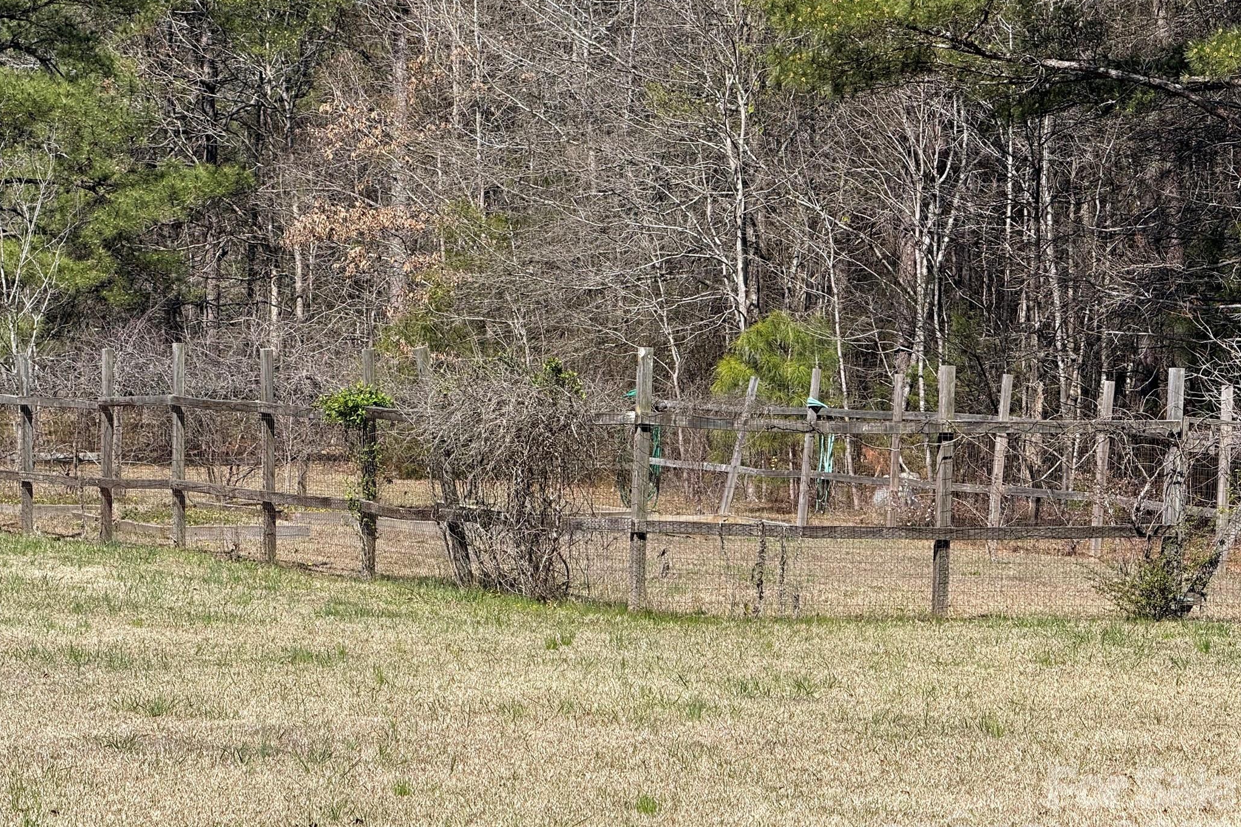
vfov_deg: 11.0
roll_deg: -1.3
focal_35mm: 125
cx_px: 620
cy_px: 419
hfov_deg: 16.4
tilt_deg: +0.8
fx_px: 4308
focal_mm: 15.66
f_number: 2.8
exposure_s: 1/1033
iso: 50
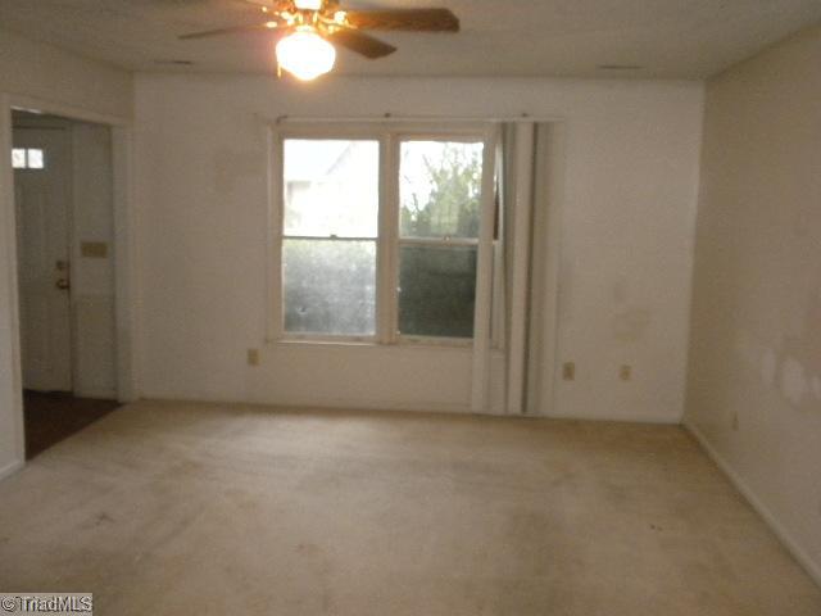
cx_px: 410
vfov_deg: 38.7
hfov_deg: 50.1
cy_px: 308
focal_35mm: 37
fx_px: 878
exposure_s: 1/30
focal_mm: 6.6
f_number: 3.5
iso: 400
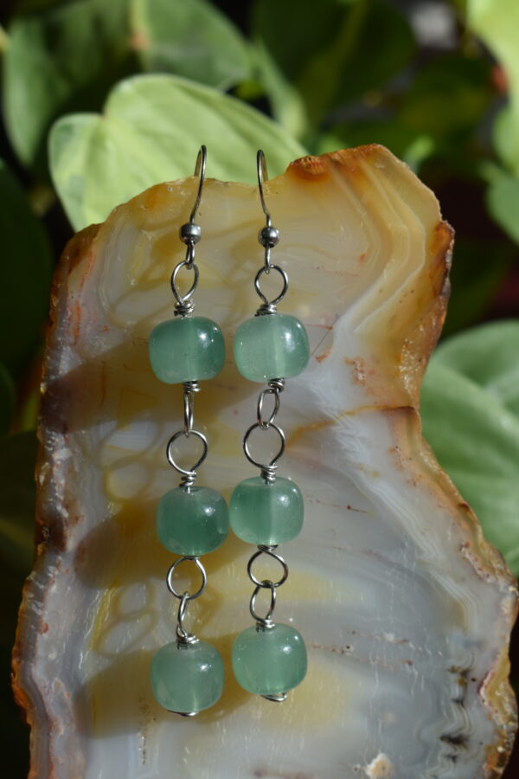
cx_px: 260
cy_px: 390
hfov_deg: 21.6
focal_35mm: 63
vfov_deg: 31.9
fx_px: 1362
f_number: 8
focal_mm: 42
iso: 100
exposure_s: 1/250
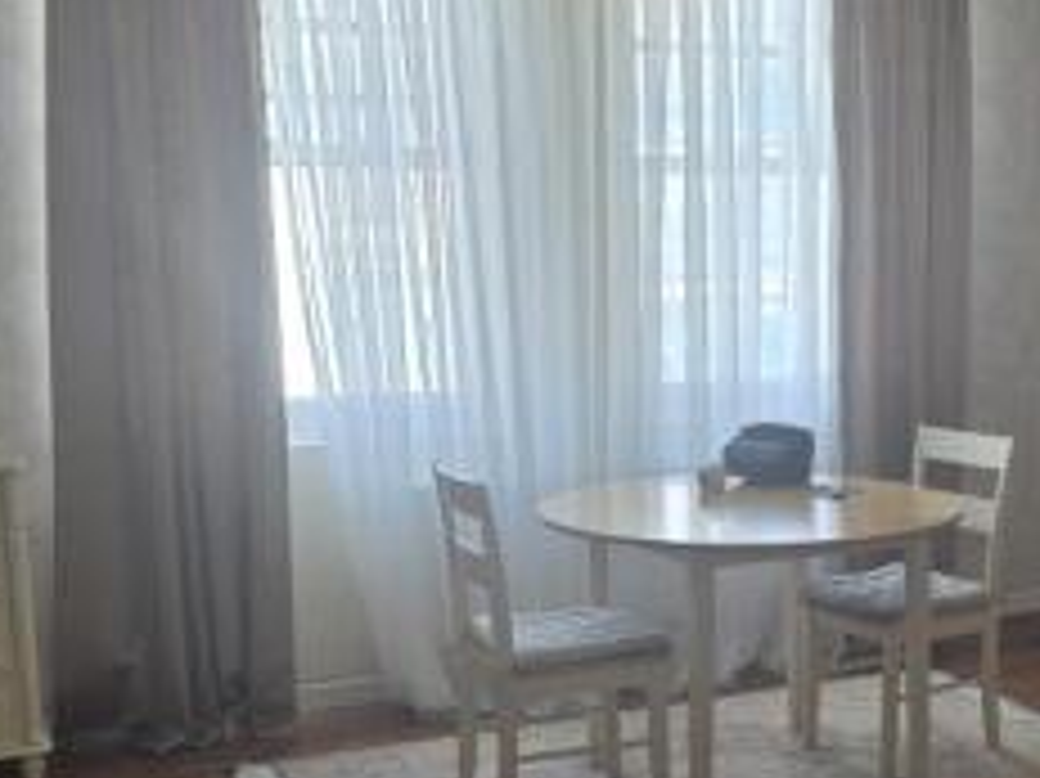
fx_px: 1742
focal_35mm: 58
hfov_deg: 32.2
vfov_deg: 25.0
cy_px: 537
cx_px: 849
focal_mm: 6.3
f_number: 1.7
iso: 100
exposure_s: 1/180
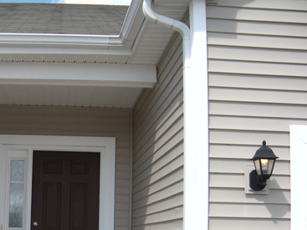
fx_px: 541
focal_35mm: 61
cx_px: 44
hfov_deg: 30.6
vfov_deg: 23.6
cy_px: 193
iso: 89
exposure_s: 1/701
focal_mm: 5.9
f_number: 3.8
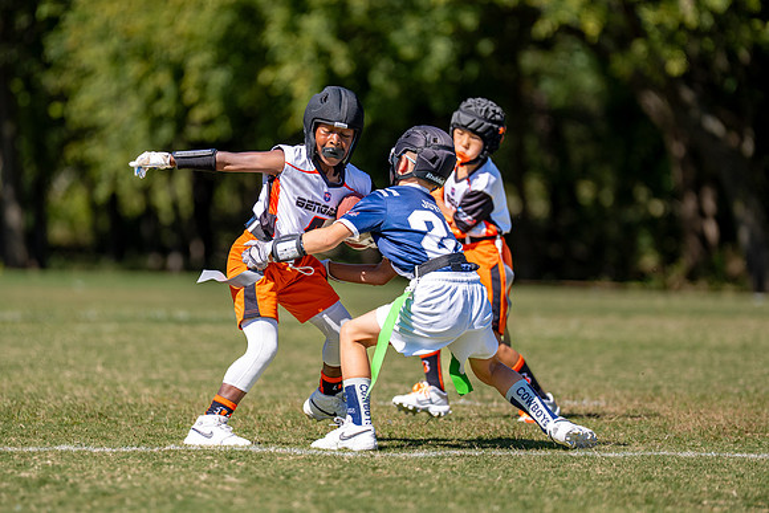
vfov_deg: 5.3
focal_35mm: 257
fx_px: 5498
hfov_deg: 8.0
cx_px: 355
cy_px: 244
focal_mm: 200
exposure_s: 1/2500
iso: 160
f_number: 2.8
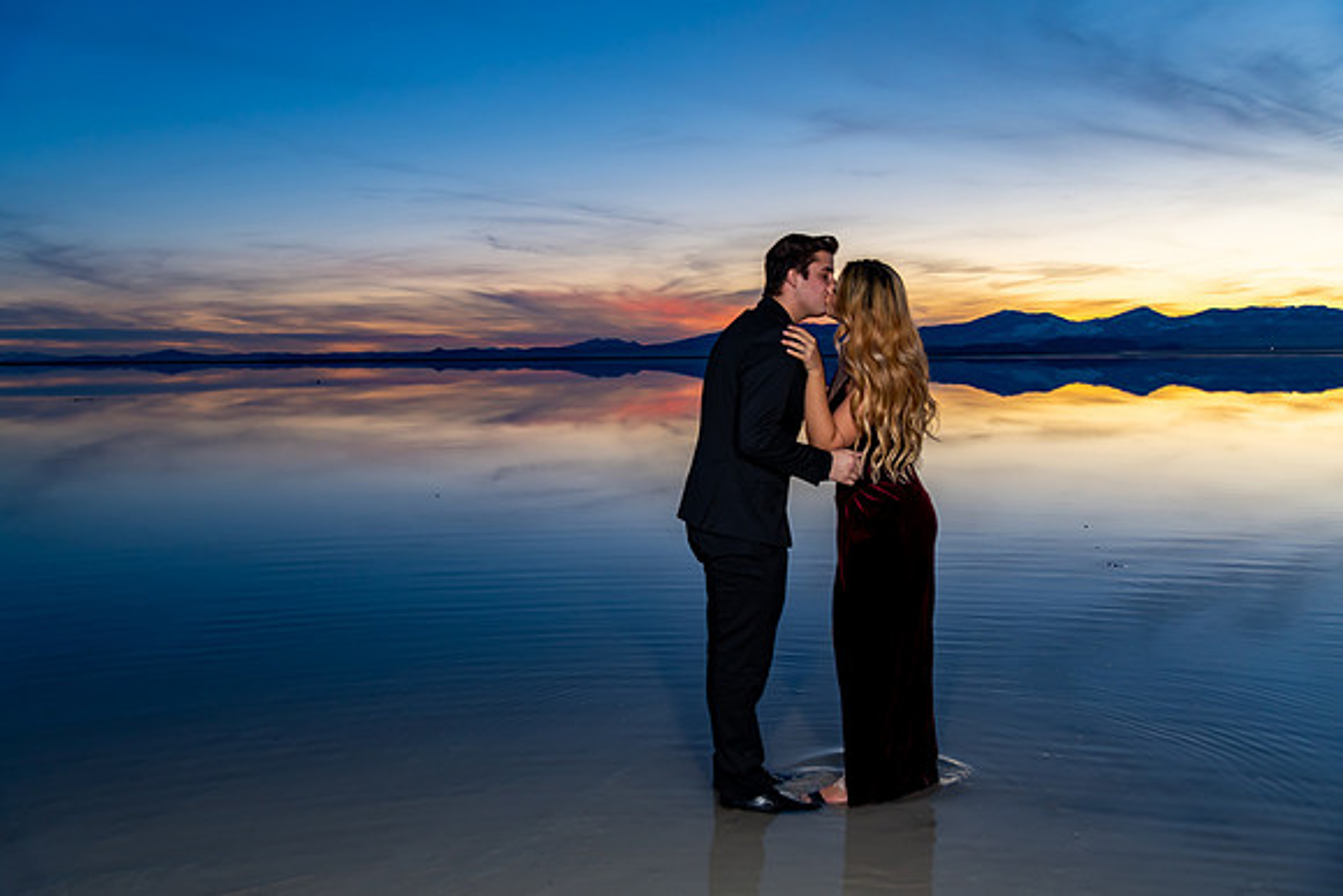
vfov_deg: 41.2
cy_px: 443
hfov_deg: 58.7
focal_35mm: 32
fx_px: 1193
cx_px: 689
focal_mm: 31
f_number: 4
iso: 500
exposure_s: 1/100
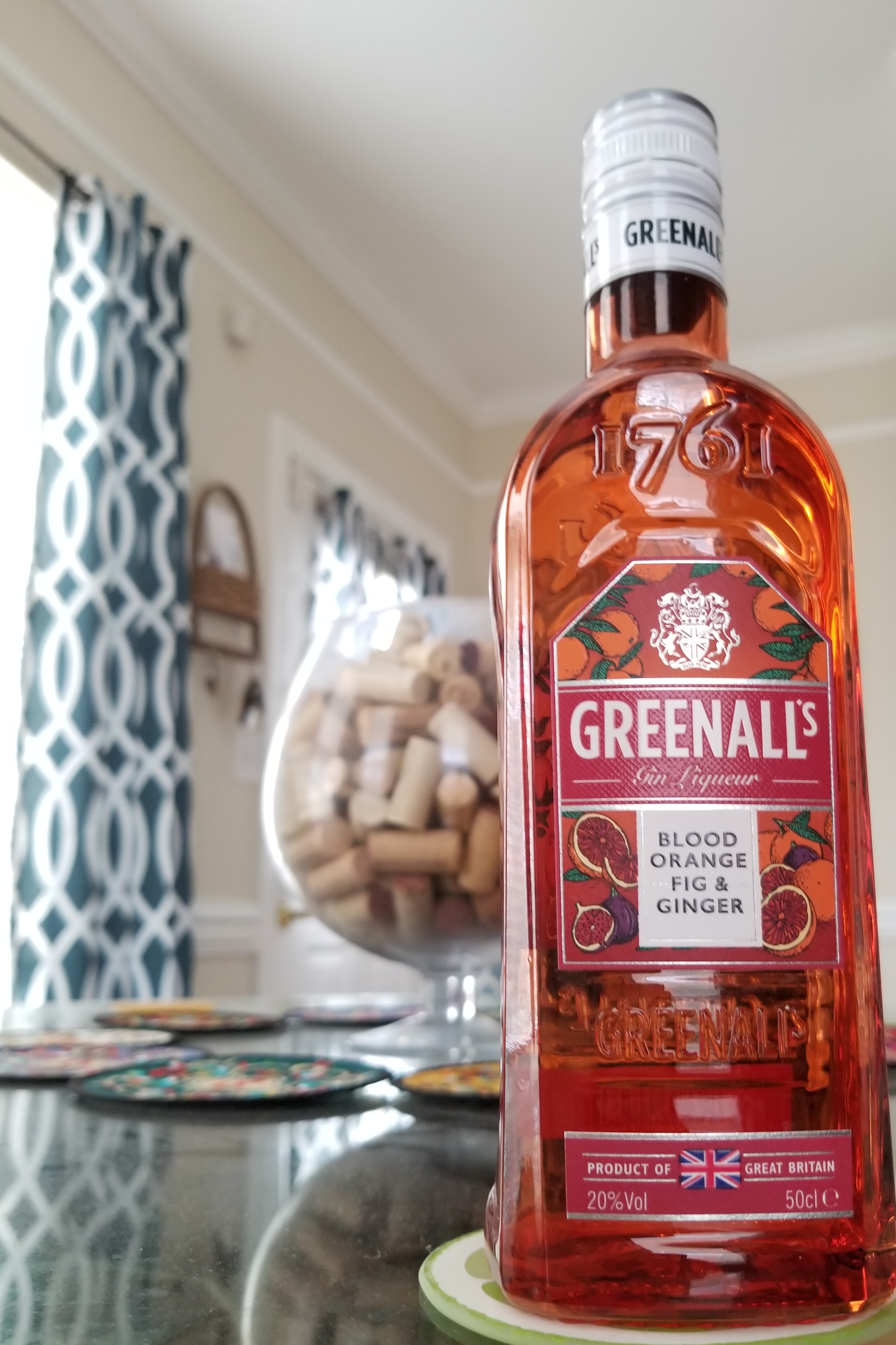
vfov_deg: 65.5
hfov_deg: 46.3
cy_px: 690
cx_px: 500
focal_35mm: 28
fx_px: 1045
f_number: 1.7
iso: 200
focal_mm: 4.25
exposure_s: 1/17
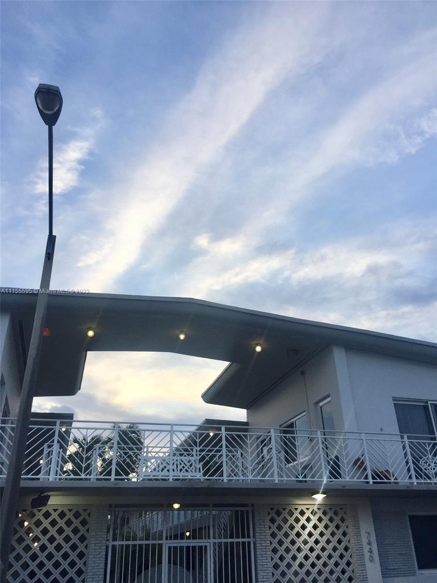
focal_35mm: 29
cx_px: 218
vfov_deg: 61.7
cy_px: 292
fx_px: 488
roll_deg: +0.8
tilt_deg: +29.7
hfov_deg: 48.2
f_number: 2.2
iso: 32
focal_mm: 4.15
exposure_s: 1/203
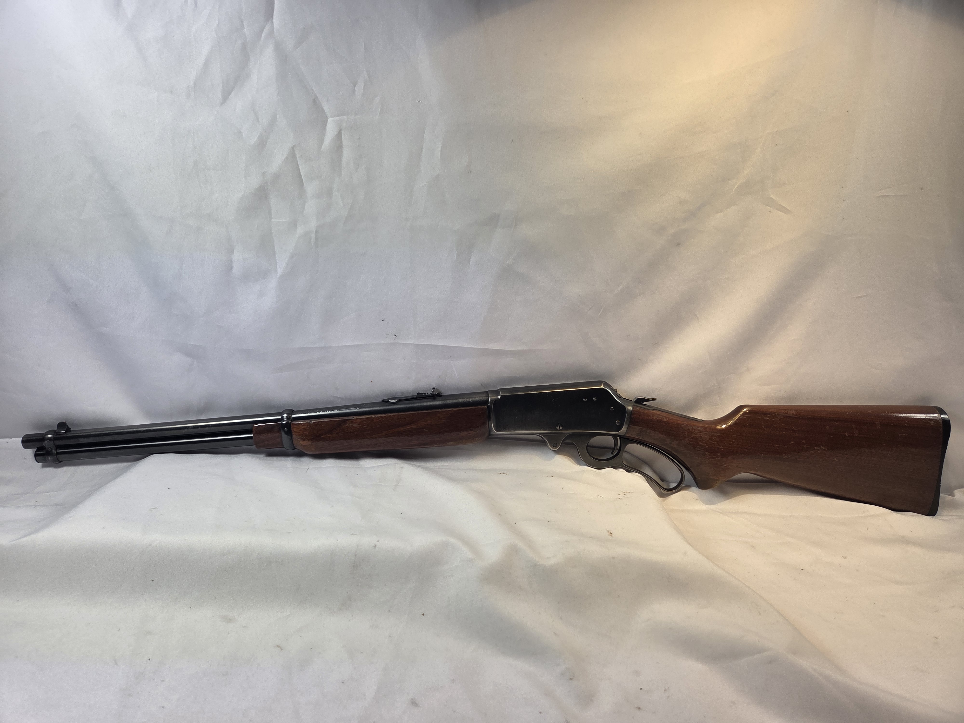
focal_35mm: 23
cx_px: 482
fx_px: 641
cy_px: 362
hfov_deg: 73.9
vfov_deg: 58.9
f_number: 1.8
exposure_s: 1/696
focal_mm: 5.4
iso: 80
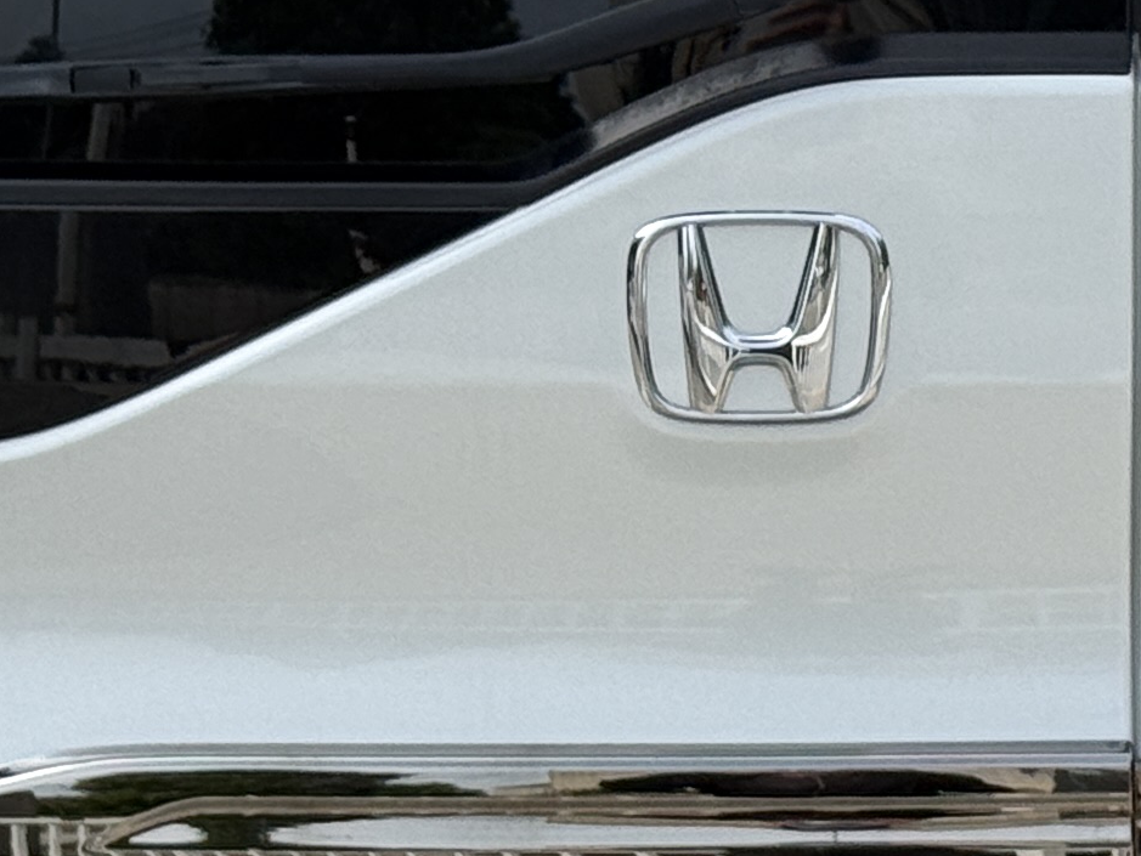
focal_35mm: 206
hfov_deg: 9.6
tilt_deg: -5.9
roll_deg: +1.4
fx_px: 6793
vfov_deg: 7.2
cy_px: 267
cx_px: 792
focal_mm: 6.76
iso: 100
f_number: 1.78
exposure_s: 1/4878
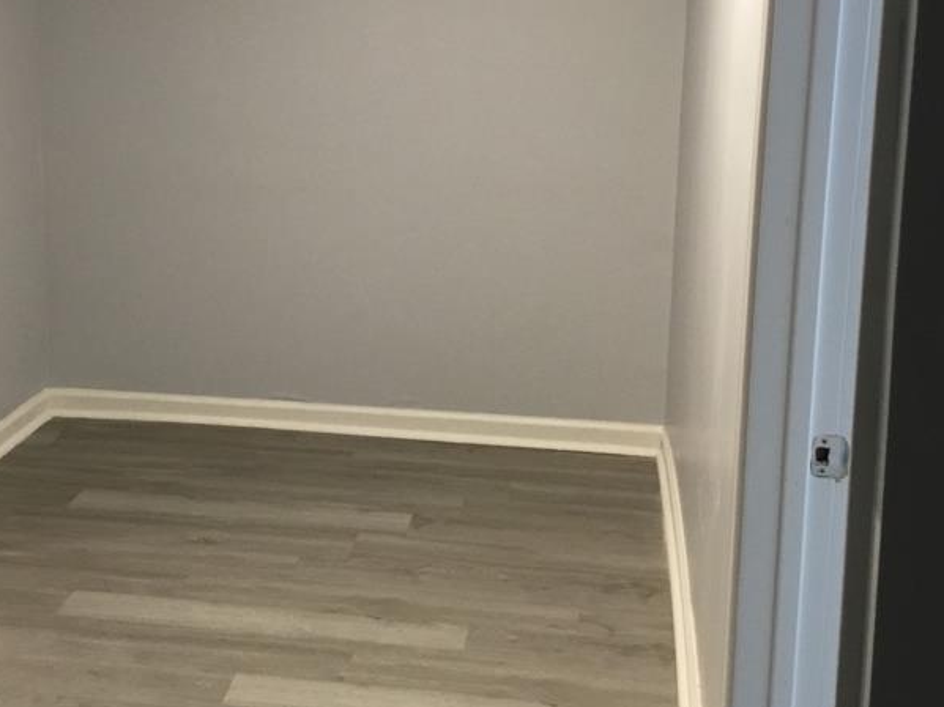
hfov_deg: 35.9
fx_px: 1445
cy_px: 227
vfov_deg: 27.3
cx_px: 344
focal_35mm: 53
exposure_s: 1/30
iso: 100
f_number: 2.4
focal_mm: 3.3
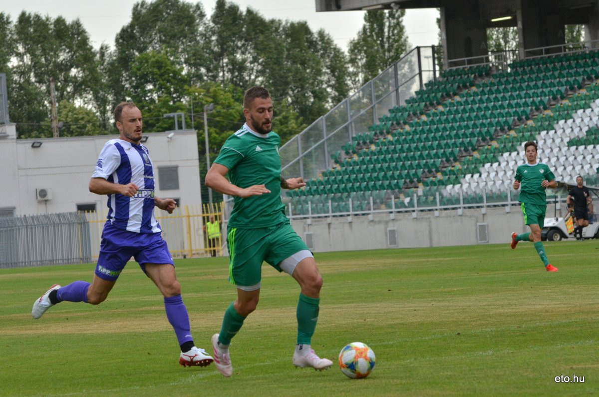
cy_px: 198
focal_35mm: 202
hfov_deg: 10.2
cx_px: 300
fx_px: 3363
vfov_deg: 6.8
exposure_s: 1/800
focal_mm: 135
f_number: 7.1
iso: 1000
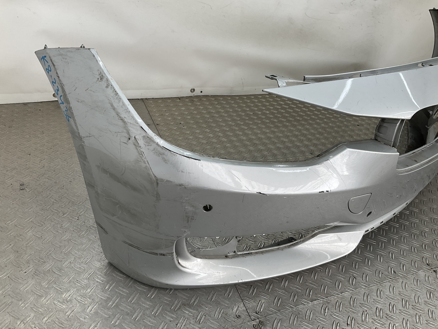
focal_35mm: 29
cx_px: 219
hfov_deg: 61.7
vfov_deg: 48.2
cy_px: 164
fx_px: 367
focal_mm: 3
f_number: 1.8
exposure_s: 1/172
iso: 16
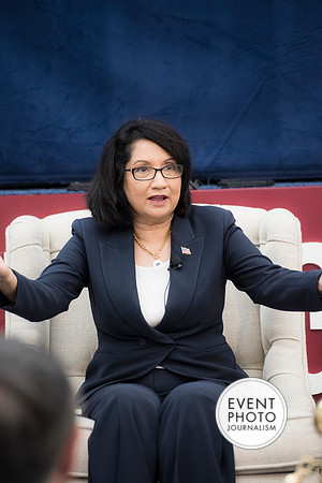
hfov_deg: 5.5
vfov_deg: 8.2
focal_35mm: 250
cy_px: 242
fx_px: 3354
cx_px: 161
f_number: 5.6
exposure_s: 1/500
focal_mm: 250
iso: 2800
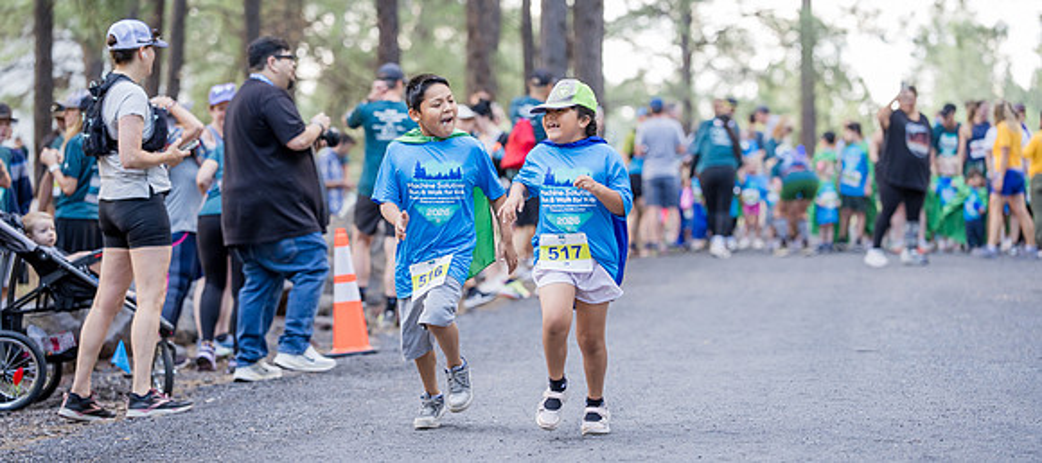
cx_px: 521
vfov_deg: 7.1
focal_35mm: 141
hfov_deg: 16.0
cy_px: 206
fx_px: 3710
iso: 1000
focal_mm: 127.4
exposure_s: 1/500
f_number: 2.8
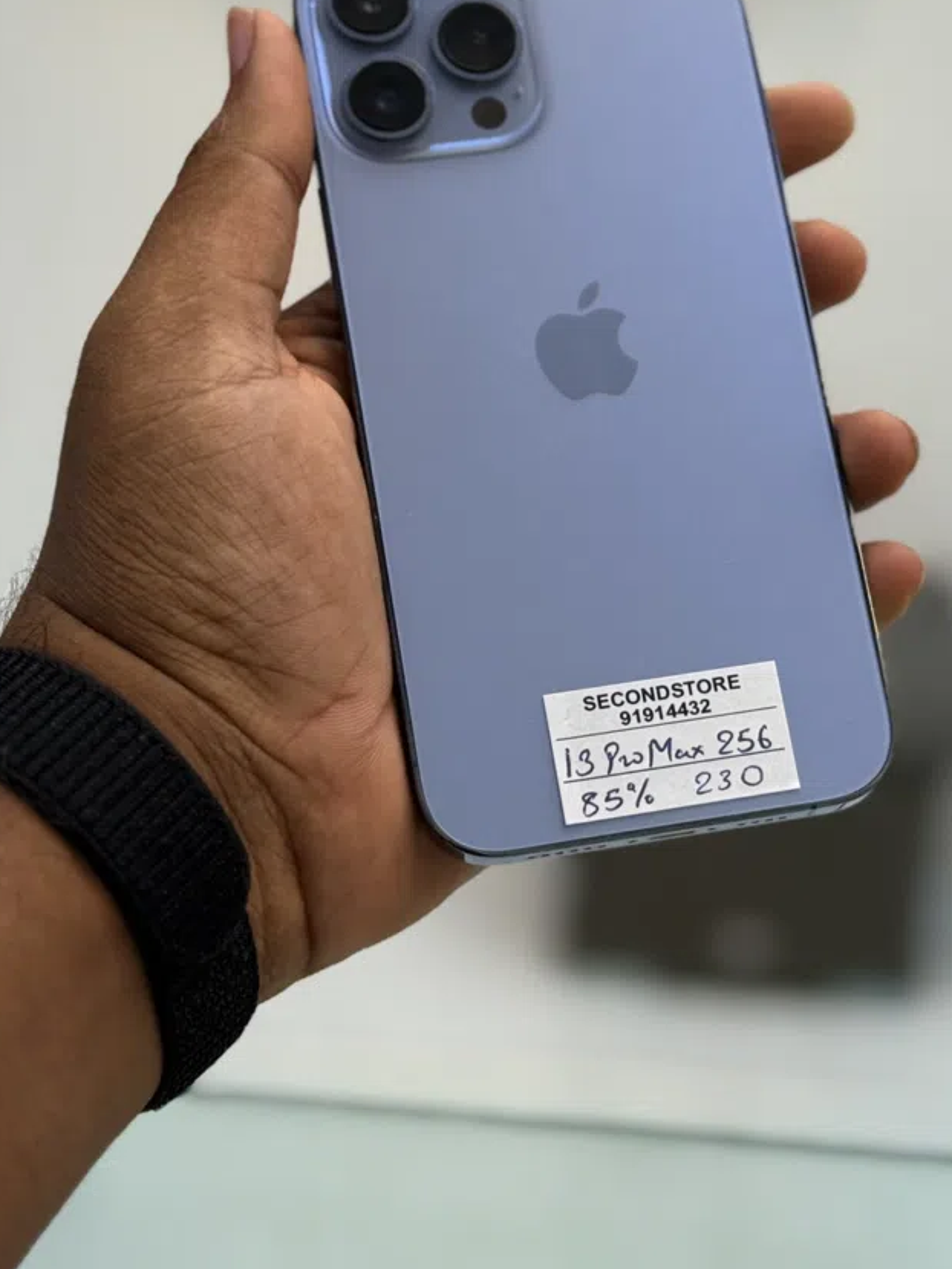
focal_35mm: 79
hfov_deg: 18.6
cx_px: 687
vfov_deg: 24.6
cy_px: 452
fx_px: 2896
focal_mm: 6.76
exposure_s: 1/287
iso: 80
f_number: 1.78
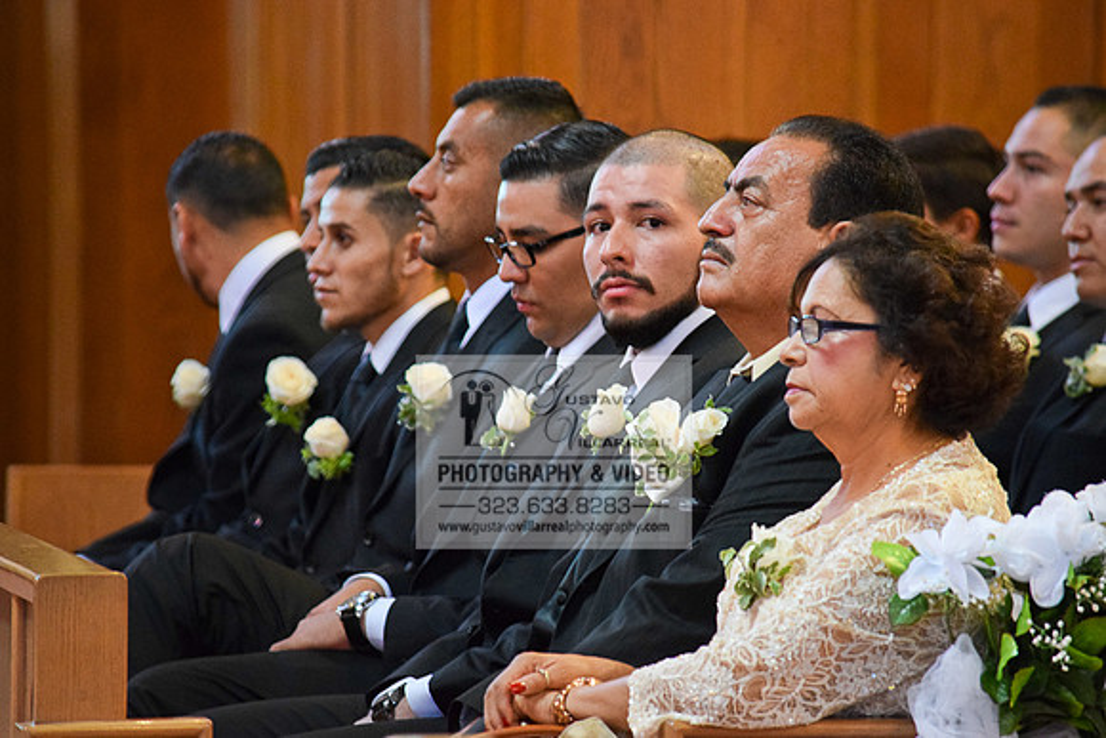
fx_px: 9679
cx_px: 553
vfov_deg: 4.4
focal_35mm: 315
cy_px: 369
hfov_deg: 6.5
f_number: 5.3
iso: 3200
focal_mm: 210
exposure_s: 1/60
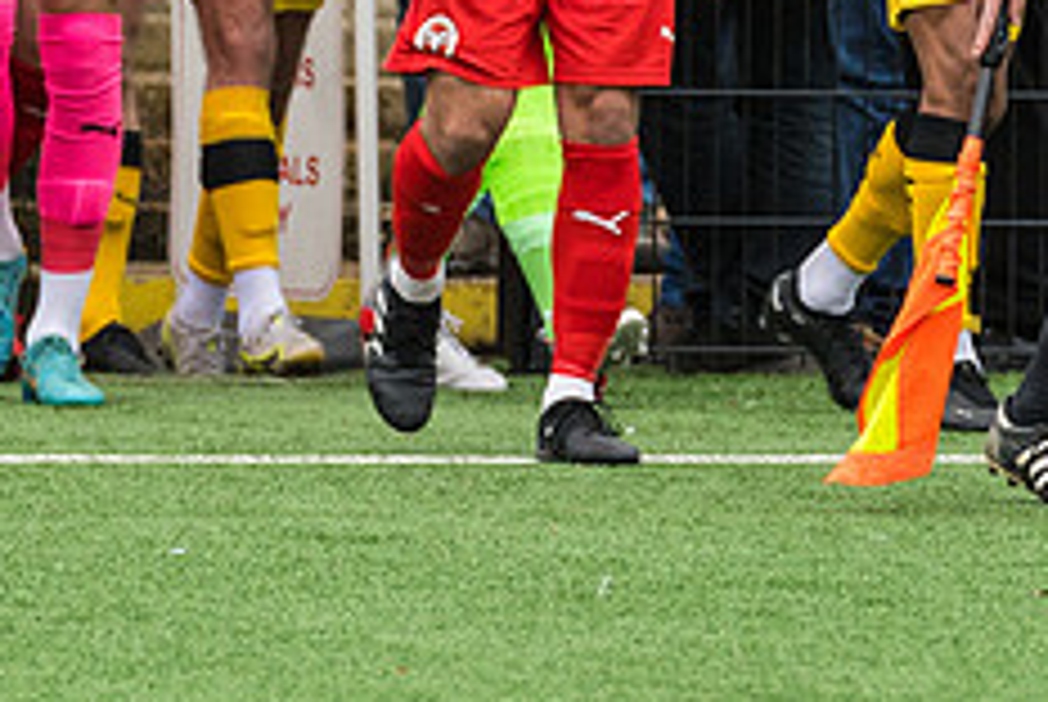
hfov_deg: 1.8
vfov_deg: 1.2
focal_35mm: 1119
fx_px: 32616
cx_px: 495
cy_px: -128
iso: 800
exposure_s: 1/400
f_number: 5
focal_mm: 300
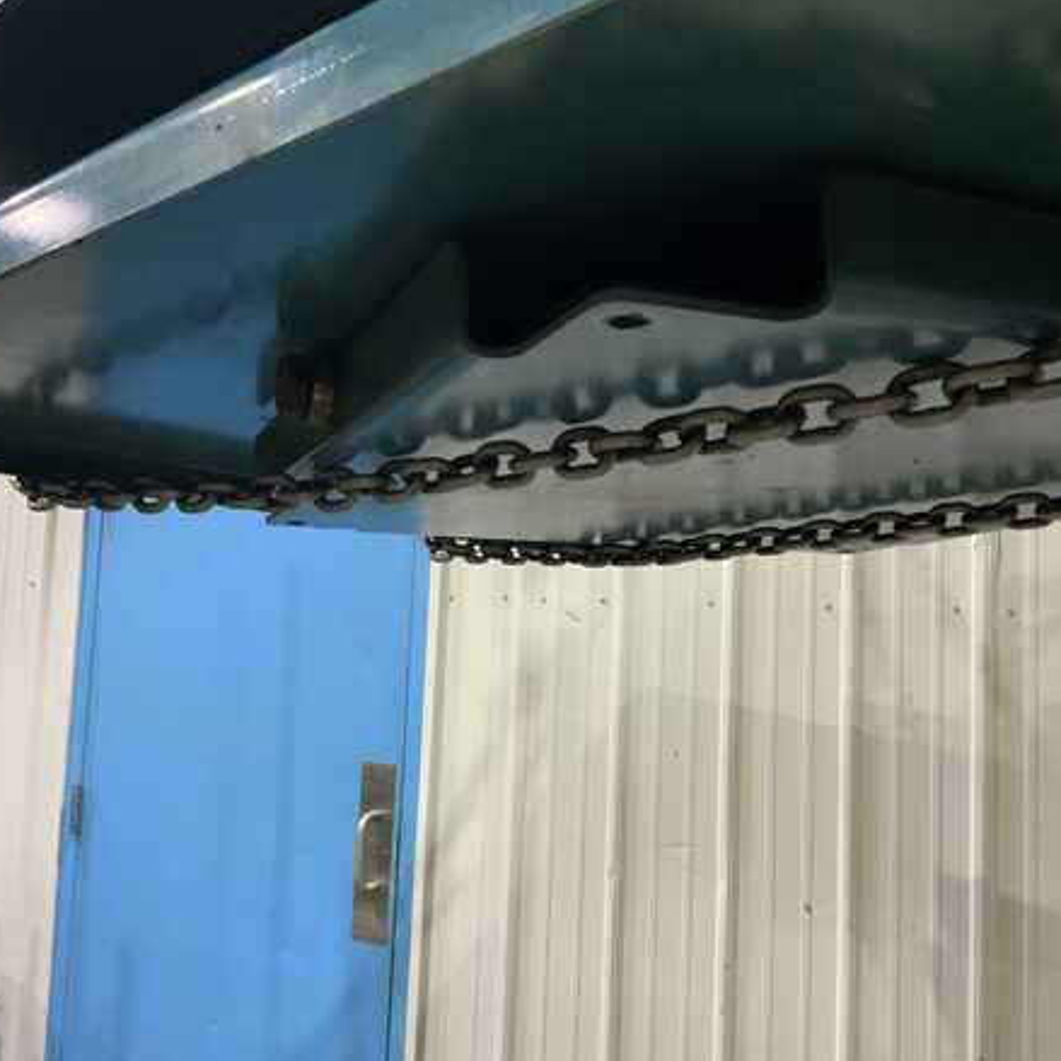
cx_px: 537
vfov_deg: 47.2
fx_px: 1214
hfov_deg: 47.2
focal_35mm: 35
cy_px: 534
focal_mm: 3
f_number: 1.8
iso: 200
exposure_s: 1/60
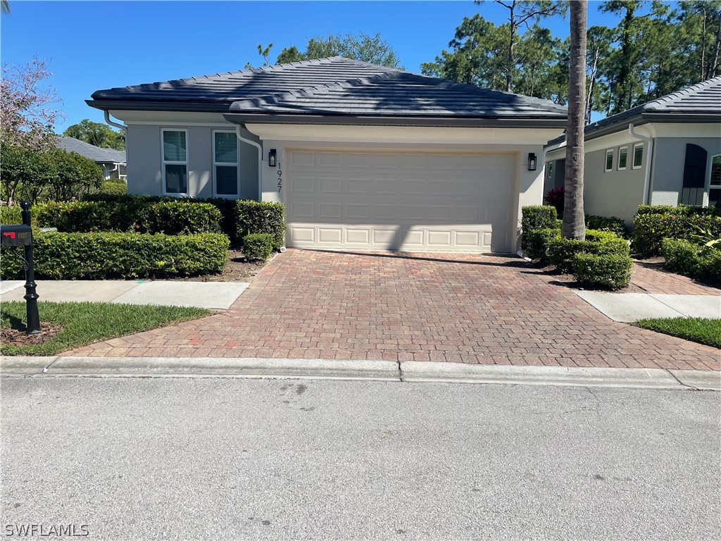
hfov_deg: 67.3
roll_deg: -0.9
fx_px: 542
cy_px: 270
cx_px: 360
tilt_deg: -7.0
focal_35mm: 26
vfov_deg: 53.1
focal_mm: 4.2
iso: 32
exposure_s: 1/4651
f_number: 1.6
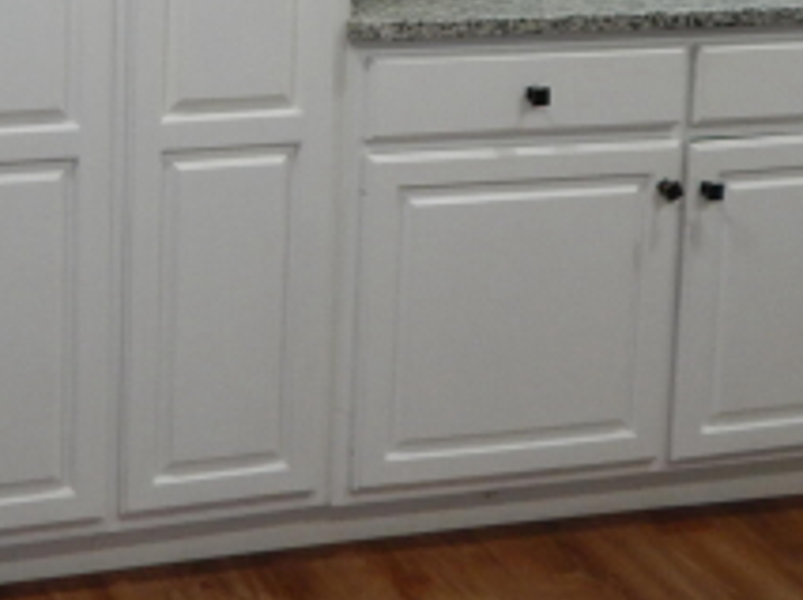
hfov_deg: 27.0
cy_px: -87
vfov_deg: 20.1
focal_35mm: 69
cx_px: 47
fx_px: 1598
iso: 200
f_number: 3
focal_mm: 4
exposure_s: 1/30
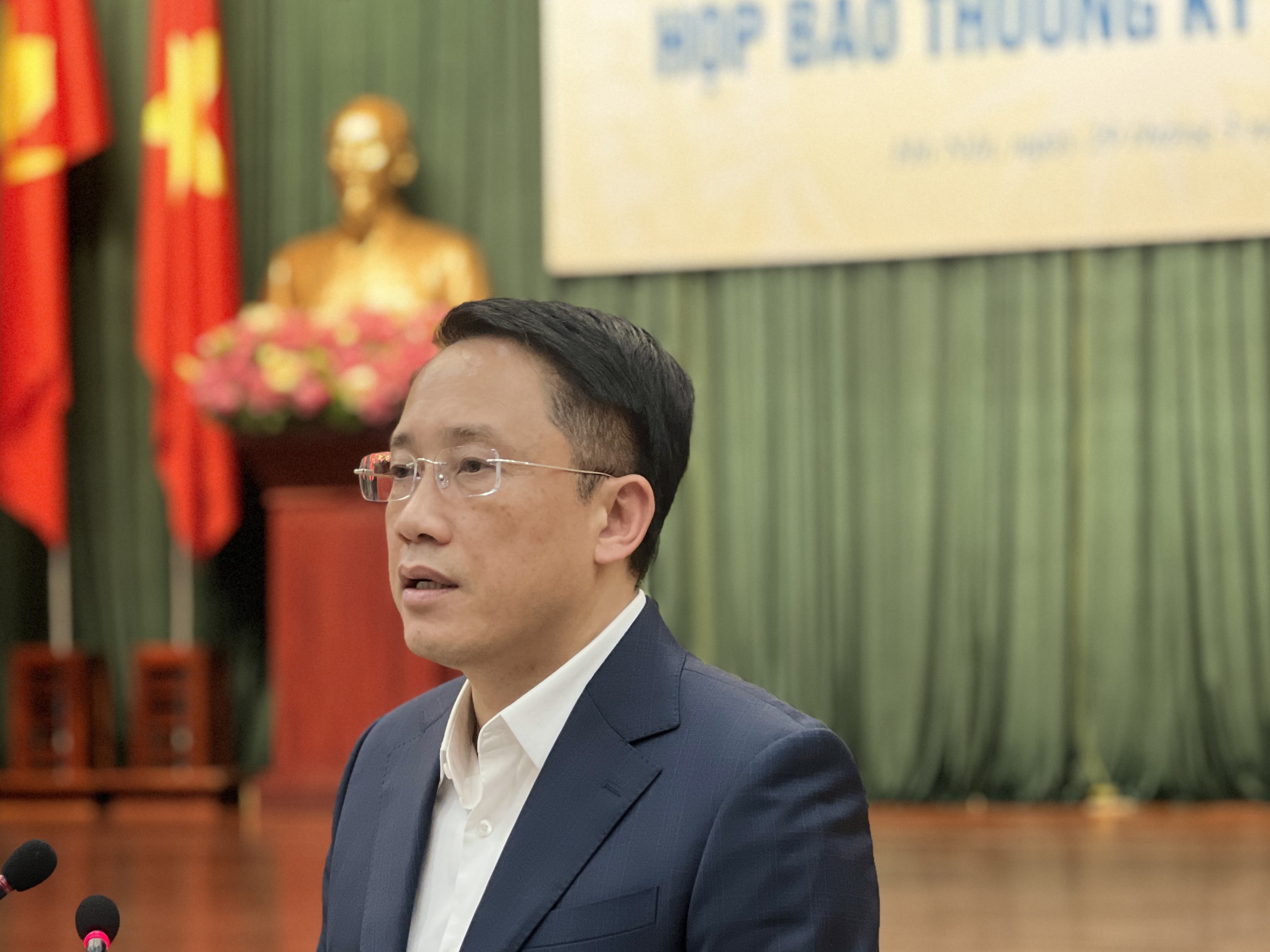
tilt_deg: +1.7
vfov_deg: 14.6
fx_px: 3705
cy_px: 603
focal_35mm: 101
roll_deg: +0.5
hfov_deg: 19.4
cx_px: 444
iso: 320
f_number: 2.8
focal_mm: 9
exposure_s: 1/33
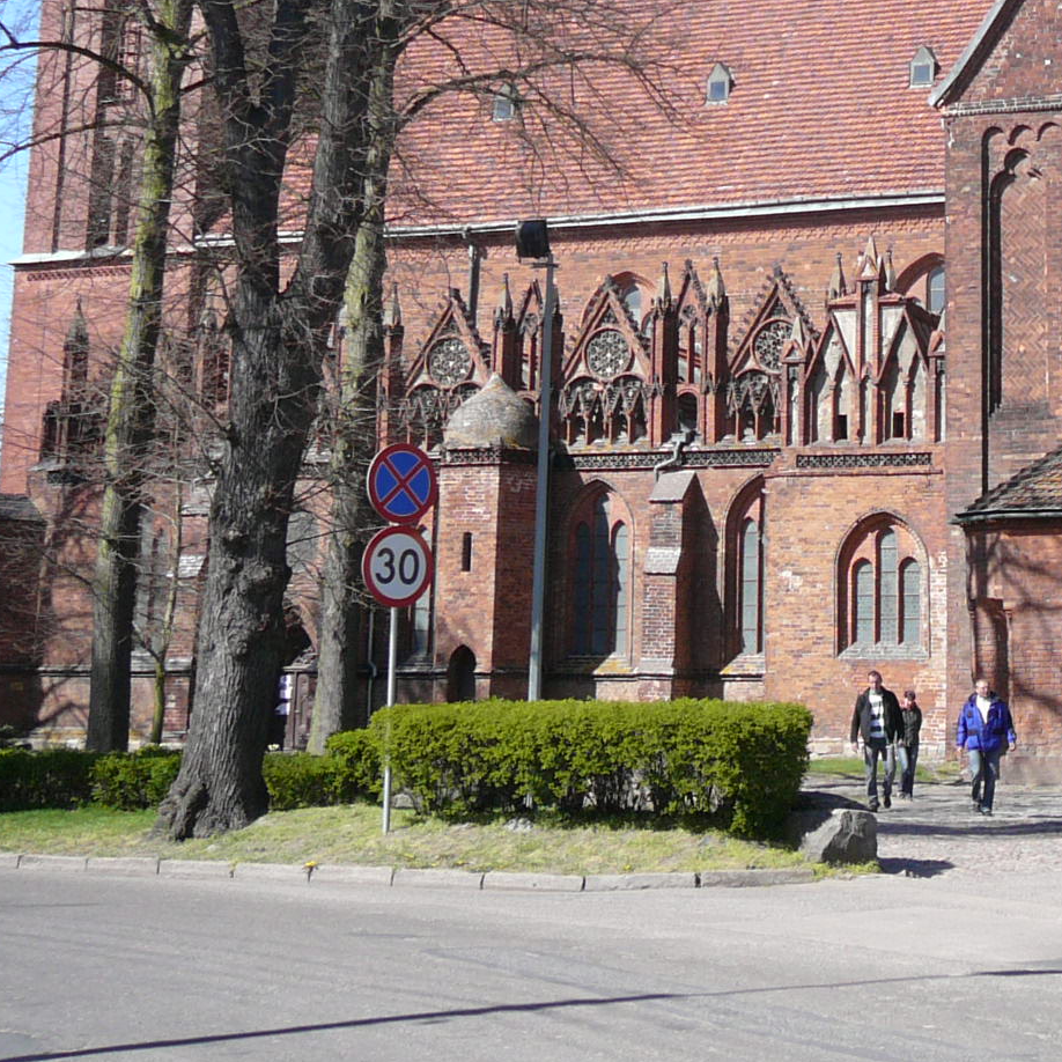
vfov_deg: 24.6
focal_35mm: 69
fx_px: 2395
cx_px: 1079
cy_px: 197
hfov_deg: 23.8
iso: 80
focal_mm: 5.2
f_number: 2.8
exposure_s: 1/500
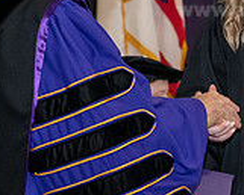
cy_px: 42
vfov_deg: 6.5
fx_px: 1713
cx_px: 108
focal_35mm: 237
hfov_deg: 8.1
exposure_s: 1/200
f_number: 5
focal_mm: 70
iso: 2500
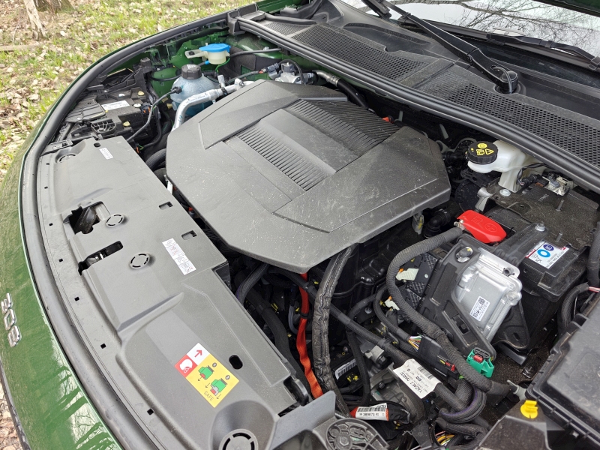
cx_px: 300
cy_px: 225
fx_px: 399
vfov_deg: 58.9
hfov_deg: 73.9
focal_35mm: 23
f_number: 1.6
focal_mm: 6.06
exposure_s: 1/100
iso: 200
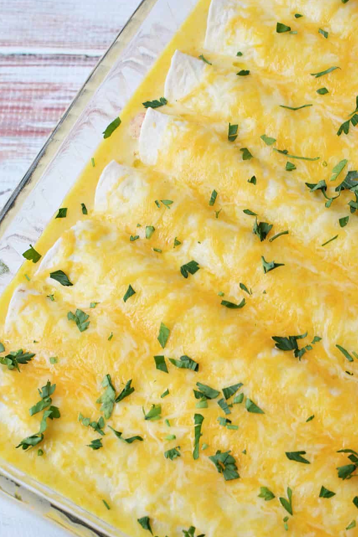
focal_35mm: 74
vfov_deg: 27.4
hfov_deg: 18.5
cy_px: 312
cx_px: 193
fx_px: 1099
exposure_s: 1/125
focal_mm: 35
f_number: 5.6
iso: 400
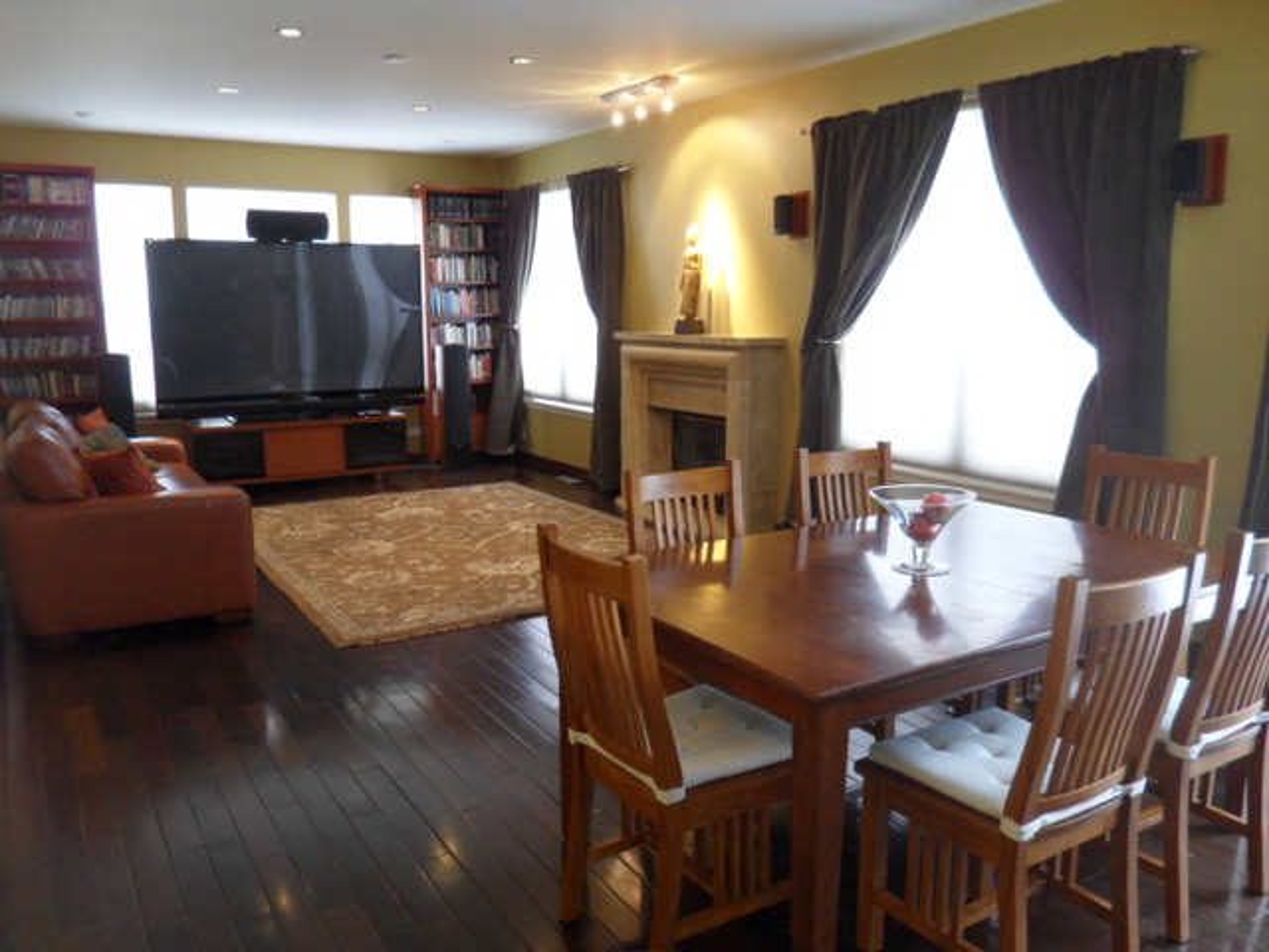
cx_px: 634
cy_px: 476
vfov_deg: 51.4
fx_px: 990
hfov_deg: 65.3
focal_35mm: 27
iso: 240
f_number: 3.5
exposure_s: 1/15
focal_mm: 4.9
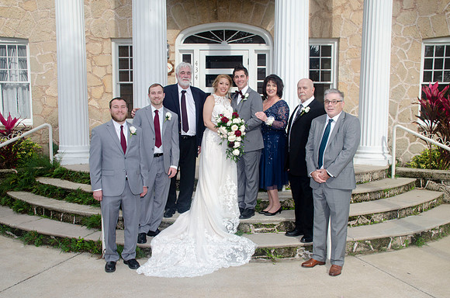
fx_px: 412
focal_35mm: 33
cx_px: 225
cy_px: 149
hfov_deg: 57.3
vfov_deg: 39.8
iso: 100
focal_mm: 22
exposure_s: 1/250
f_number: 10
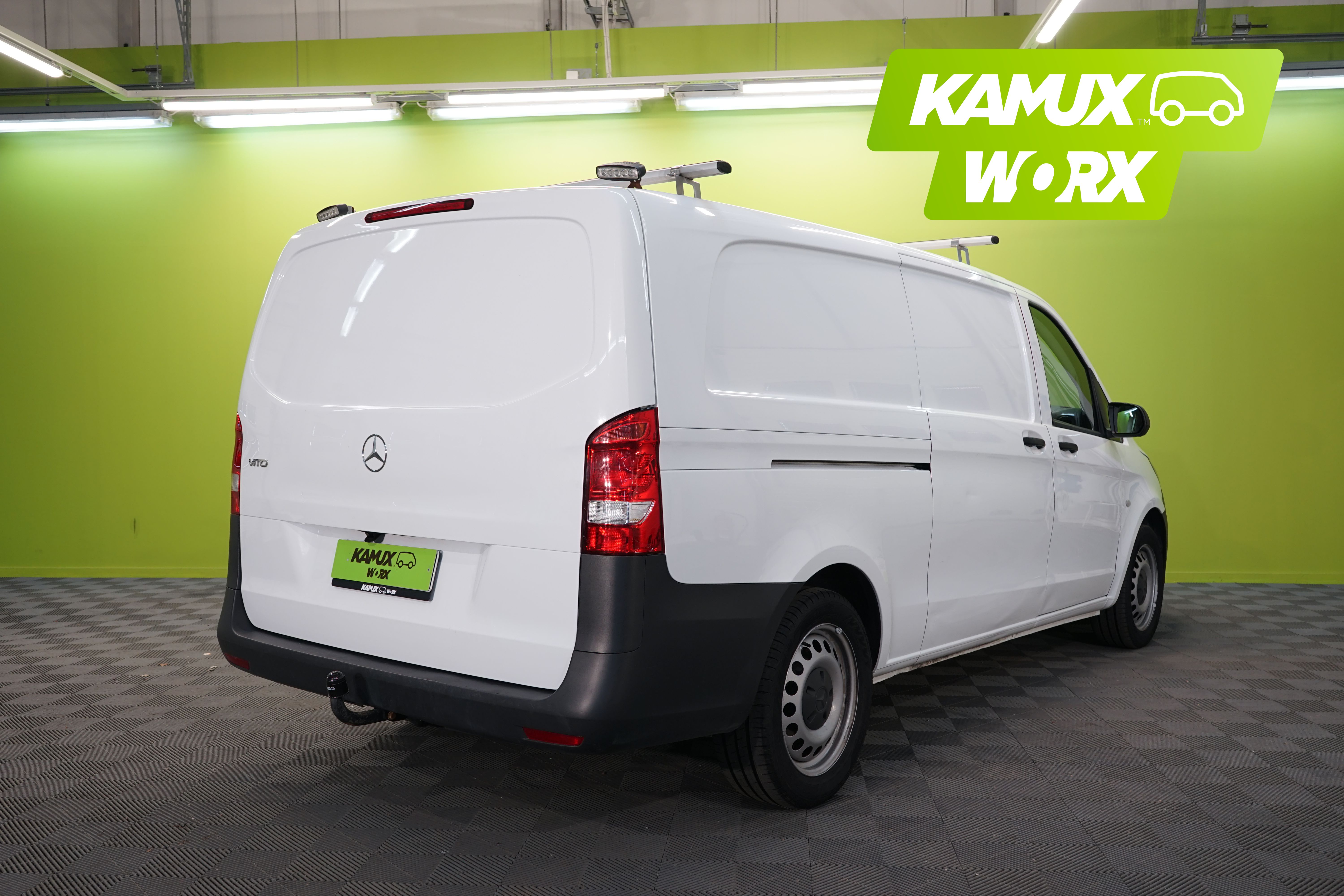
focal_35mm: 31
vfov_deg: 42.3
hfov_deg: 60.3
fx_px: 1157
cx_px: 672
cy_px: 448
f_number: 5.6
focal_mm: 31
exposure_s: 1/30
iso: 400
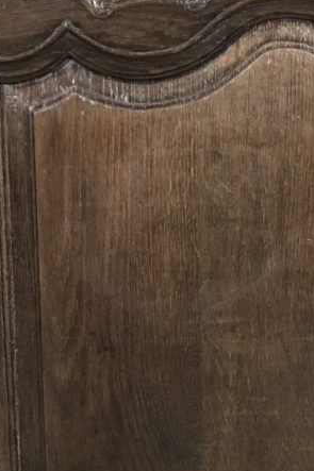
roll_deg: +0.5
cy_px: 419
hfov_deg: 10.9
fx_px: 1637
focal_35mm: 125
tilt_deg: -16.8
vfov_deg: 16.2
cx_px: 231
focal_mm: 6
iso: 200
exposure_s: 1/8
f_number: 2.4
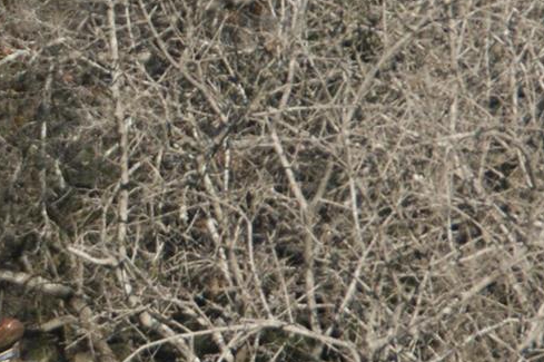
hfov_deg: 3.3
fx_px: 9480
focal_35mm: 628
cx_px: -386
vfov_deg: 2.2
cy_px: 198
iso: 400
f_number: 5.6
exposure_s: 1/1600
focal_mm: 100
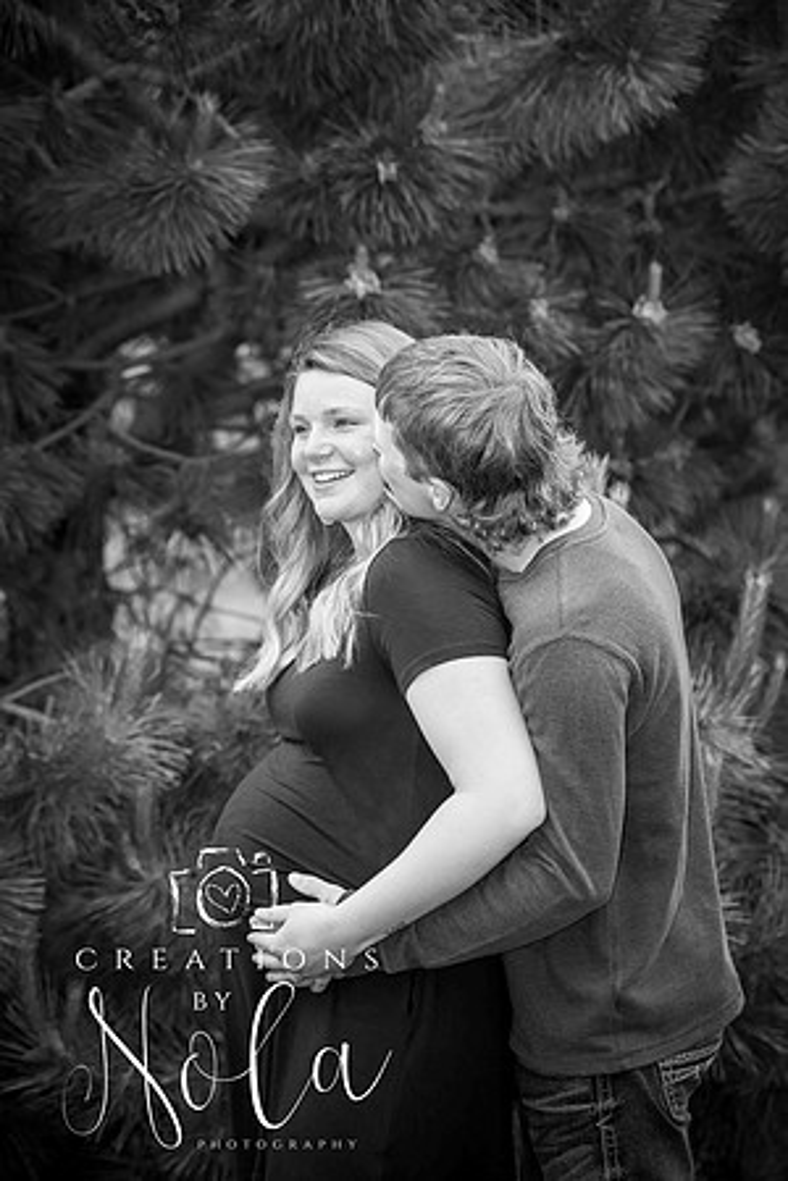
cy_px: 590
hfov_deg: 13.0
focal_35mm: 105
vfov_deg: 19.5
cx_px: 394
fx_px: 3447
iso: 500
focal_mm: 105
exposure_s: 1/1600
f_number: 5
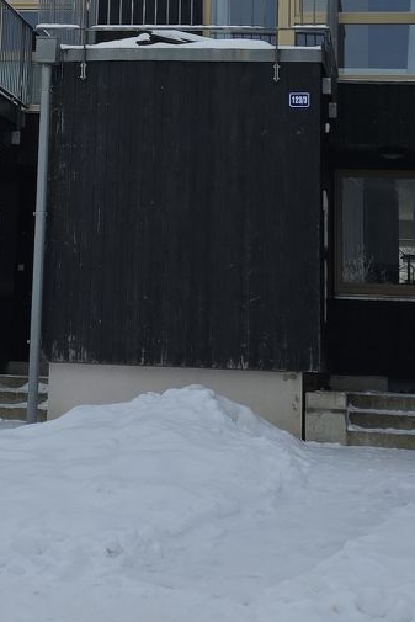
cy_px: 5
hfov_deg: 14.0
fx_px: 1676
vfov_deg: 20.4
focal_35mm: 97
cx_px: 63
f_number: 1.7
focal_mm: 6.3
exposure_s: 1/257
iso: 12
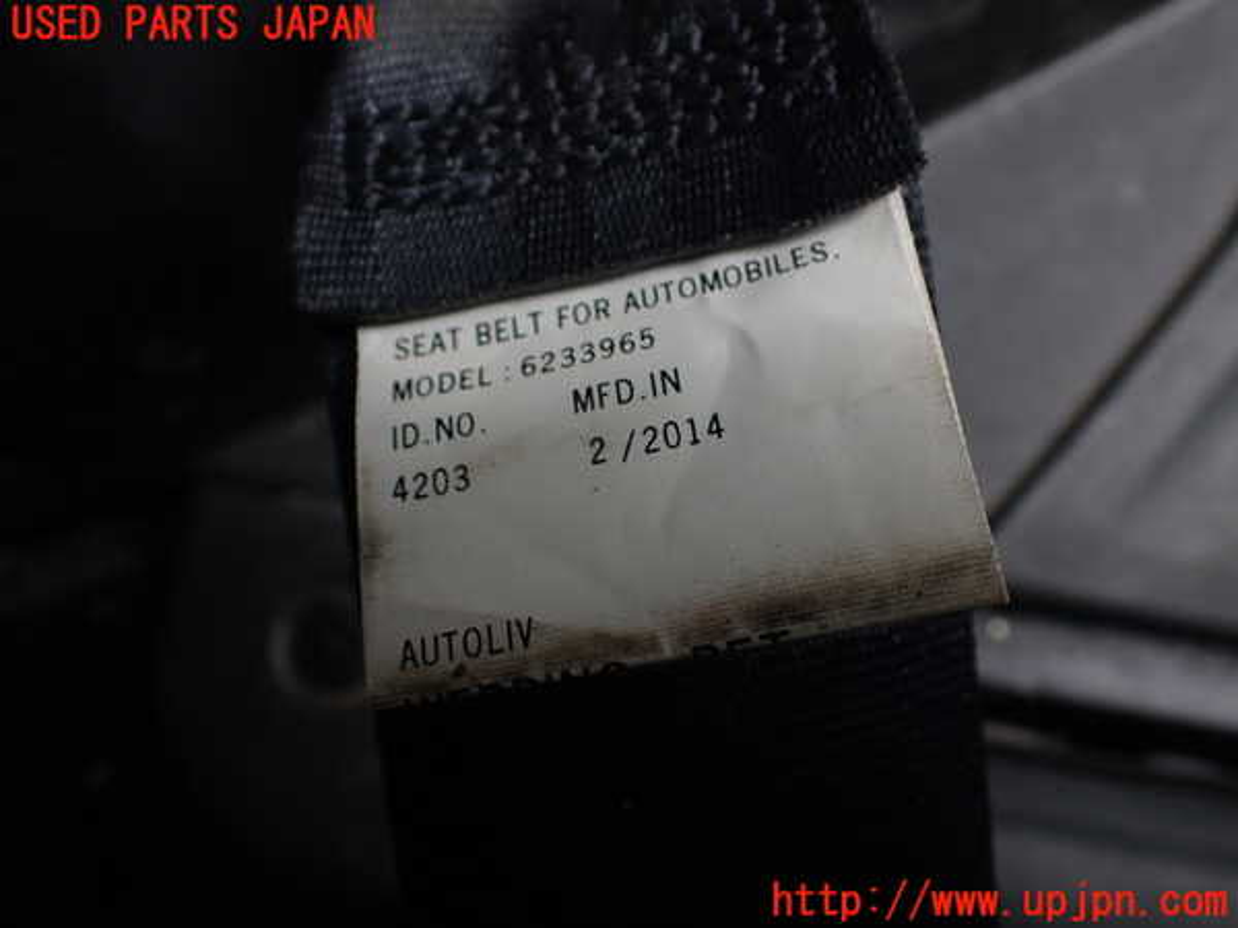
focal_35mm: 30
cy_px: 464
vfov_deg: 46.8
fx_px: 1073
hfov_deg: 60.0
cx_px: 619
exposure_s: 1/125
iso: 160
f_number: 2.3
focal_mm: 5.4
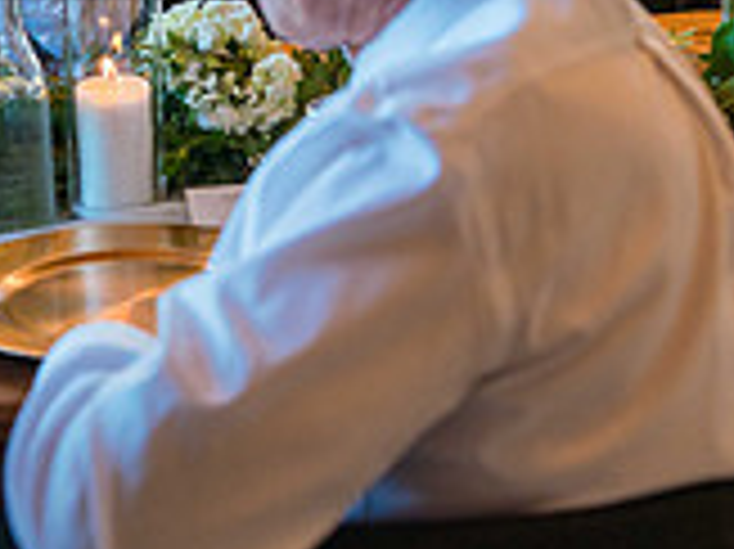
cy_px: -70
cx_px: 23
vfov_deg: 12.1
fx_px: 2543
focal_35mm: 120
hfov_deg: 16.1
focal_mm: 35
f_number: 2.8
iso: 1000
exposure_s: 1/320
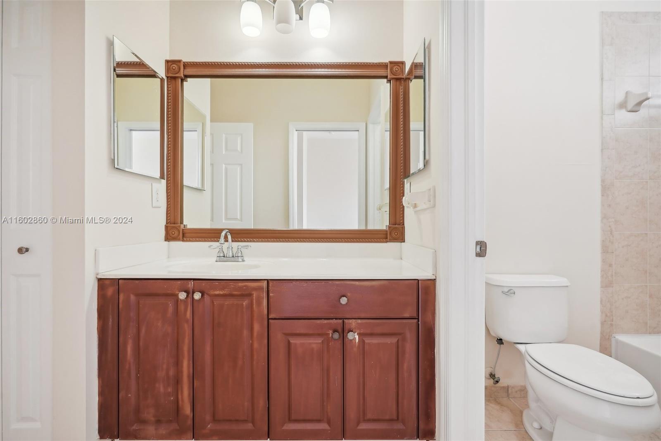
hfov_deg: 96.7
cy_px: 220
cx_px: 330
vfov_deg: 73.7
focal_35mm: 16
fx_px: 294
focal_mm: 16
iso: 800
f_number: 8
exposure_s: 1/30
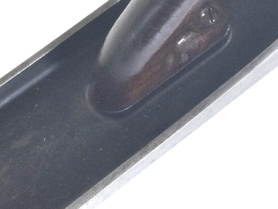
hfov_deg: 17.9
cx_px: 134
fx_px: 884
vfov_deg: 13.4
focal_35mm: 110
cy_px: 46
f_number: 2.4
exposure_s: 1/100
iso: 25
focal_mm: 3.3
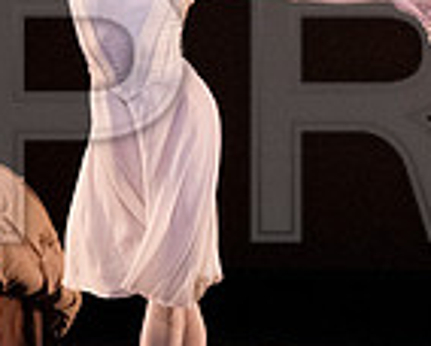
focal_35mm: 1183
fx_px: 15111
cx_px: 643
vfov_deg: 1.3
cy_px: 114
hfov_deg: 1.6
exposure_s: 1/400
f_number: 5.6
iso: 20000
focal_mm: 309
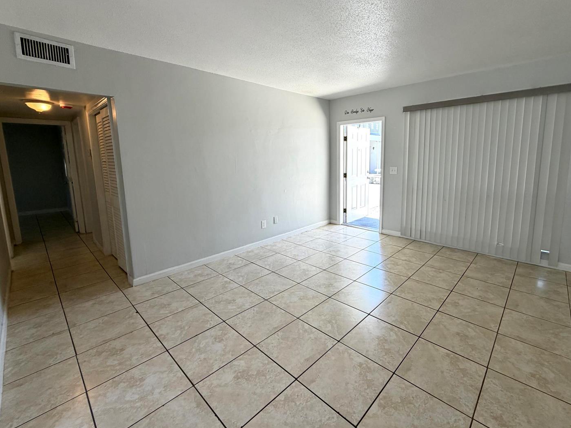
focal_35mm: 16
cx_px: 320
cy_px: 191
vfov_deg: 77.9
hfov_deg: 94.1
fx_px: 264
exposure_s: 1/120
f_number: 2.2
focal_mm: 2.22
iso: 64
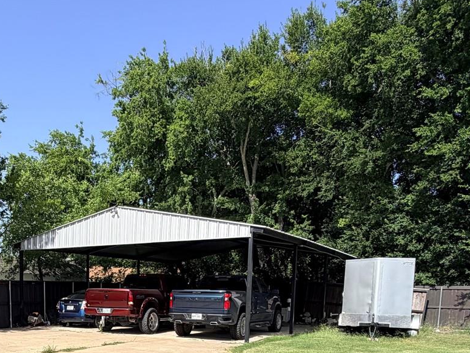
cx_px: 99
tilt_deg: -7.3
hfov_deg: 47.6
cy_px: 351
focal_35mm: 37
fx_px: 502
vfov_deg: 35.1
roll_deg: -0.7
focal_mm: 2.22
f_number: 2.2
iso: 20
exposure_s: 1/864
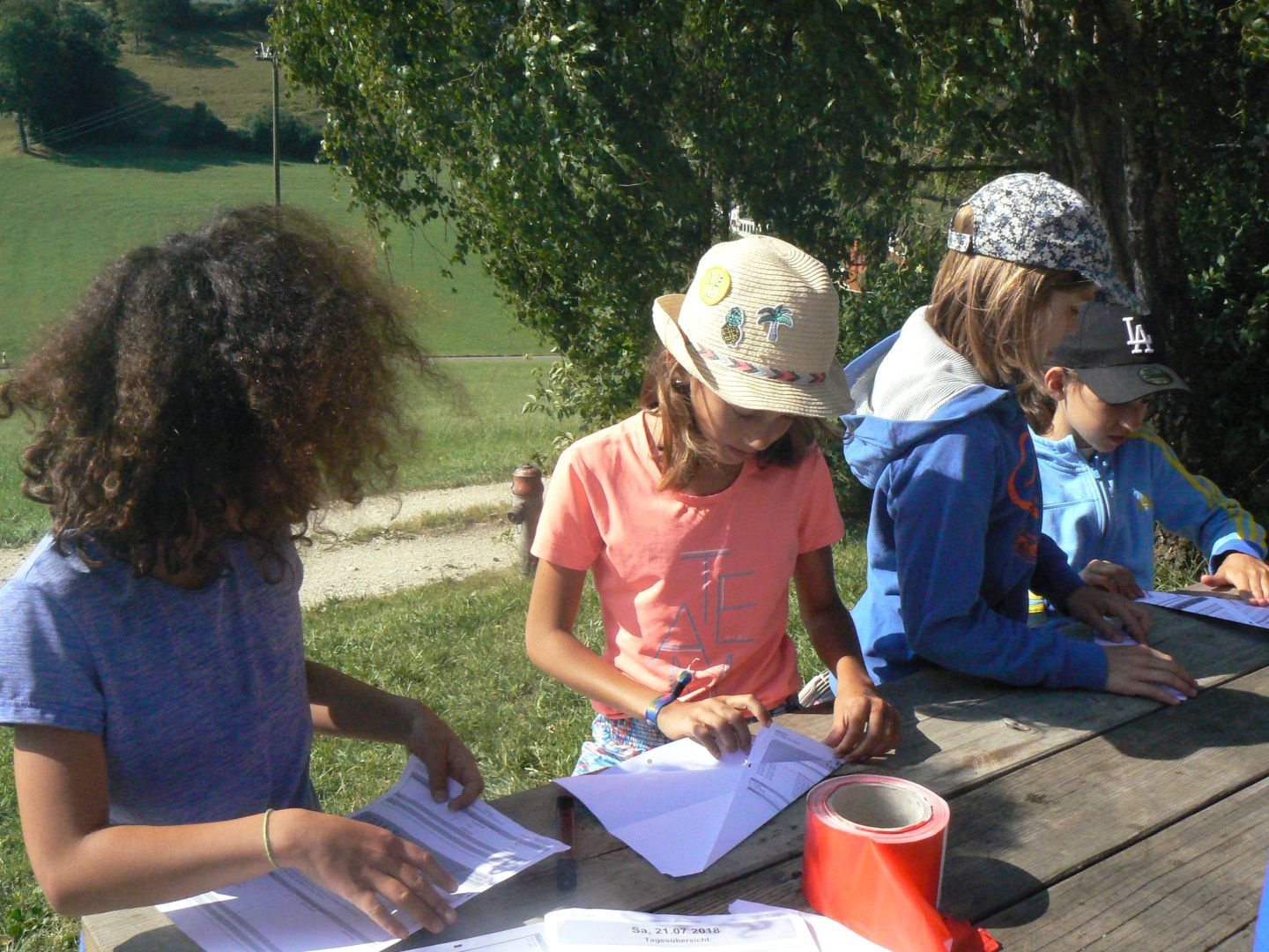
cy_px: 476
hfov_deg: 51.4
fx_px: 1320
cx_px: 634
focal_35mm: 36
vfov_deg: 39.7
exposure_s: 1/1000
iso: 400
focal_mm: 6
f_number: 8
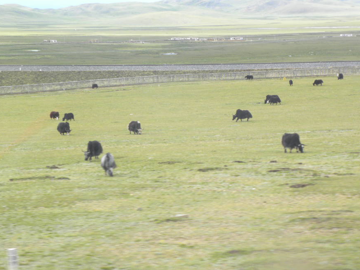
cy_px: 136
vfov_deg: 13.3
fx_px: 1154
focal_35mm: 111
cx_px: 182
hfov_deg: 17.7
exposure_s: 1/143
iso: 64
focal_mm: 16.9
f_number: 4
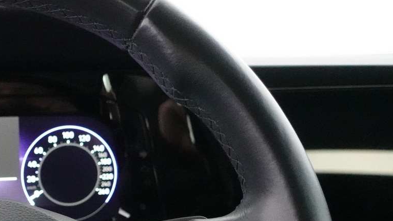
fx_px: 646
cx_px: 15
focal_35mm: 62
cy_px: 257
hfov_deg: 31.7
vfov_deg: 18.5
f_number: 2.5
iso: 6400
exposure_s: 1/80
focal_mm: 10.94
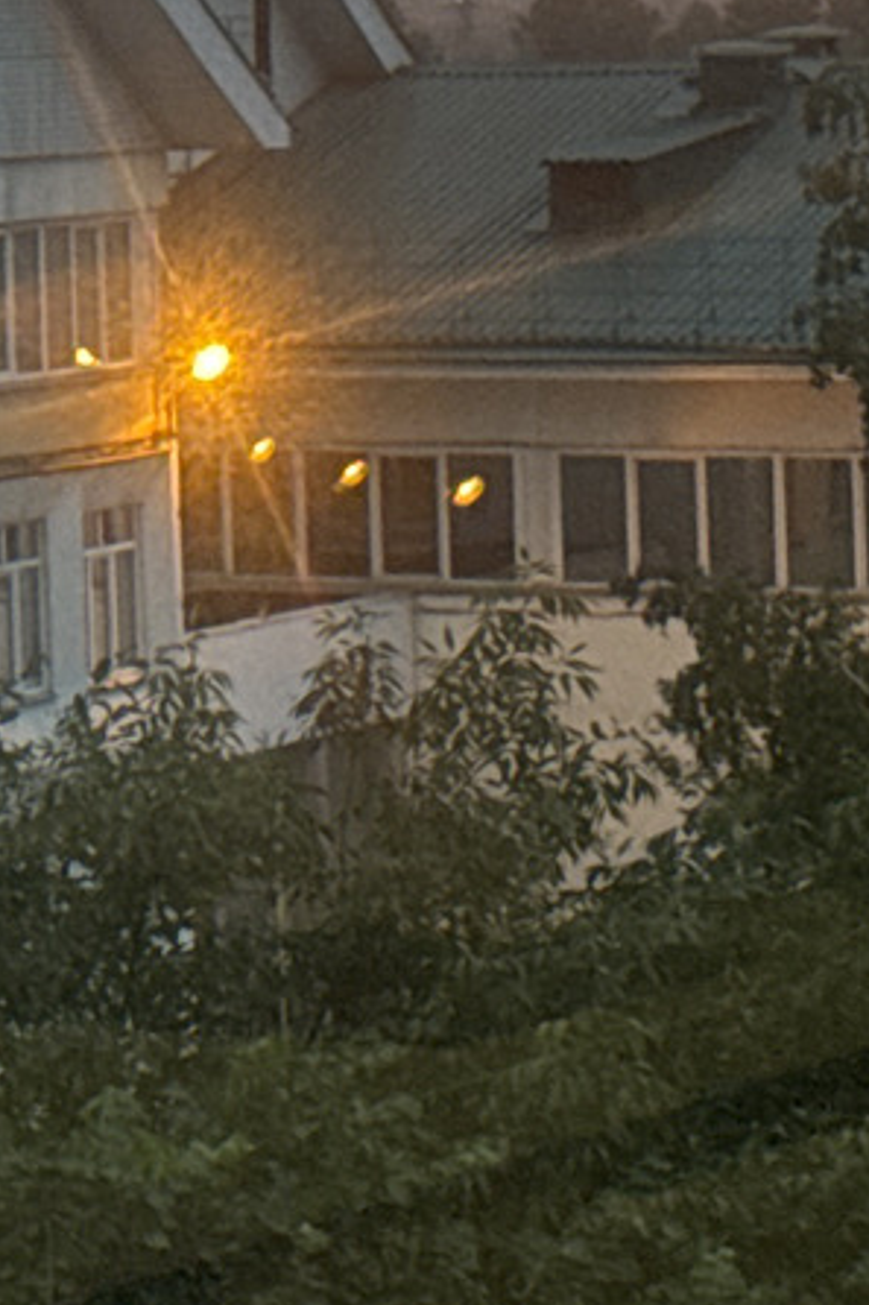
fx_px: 8116
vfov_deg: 9.1
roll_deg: +4.1
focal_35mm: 224
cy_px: -155
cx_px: -1718
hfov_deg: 5.7
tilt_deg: -1.2
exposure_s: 1/50
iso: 250
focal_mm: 6.76
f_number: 1.78
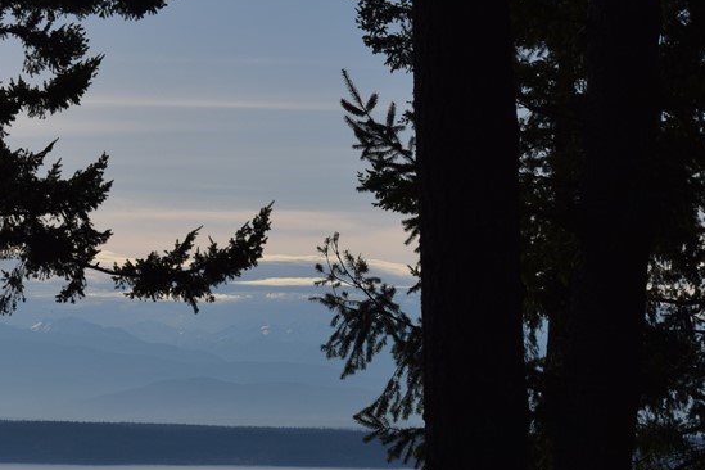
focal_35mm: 184
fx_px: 3603
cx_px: 10
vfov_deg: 7.4
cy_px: 408
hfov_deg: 11.1
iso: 200
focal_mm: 62
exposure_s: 1/640
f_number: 13
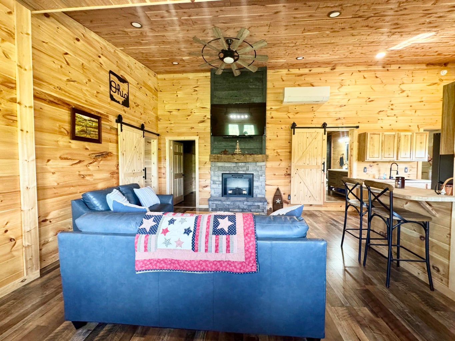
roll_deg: +0.1
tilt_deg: -1.6
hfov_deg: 102.1
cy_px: 170
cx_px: 228
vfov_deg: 85.7
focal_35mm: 14
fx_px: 184
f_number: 2.2
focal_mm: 2.22
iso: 320
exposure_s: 1/60
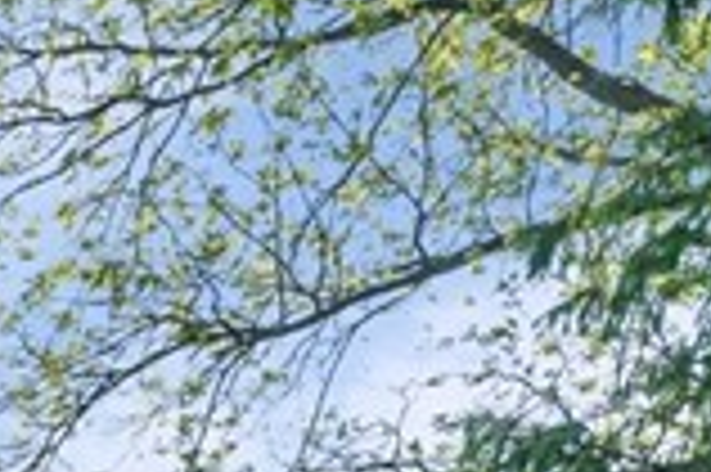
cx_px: -1179
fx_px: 2032
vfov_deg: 9.3
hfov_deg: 12.8
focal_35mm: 103
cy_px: 1580
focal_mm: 15
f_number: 8
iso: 250
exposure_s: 1/100
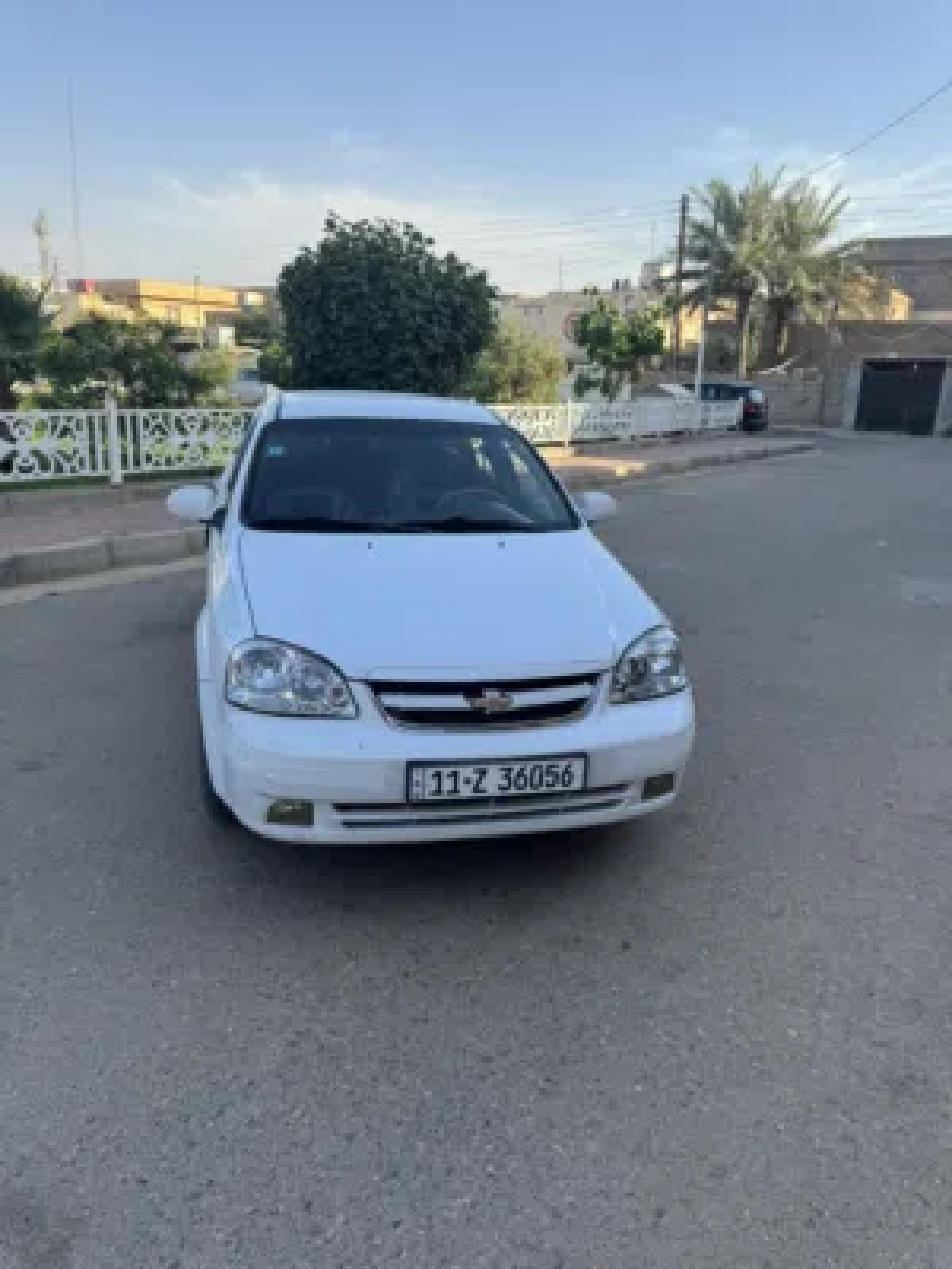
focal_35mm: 24
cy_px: 634
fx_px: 880
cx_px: 476
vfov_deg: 71.6
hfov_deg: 56.8
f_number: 1.78
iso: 80
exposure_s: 1/1869
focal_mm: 6.76
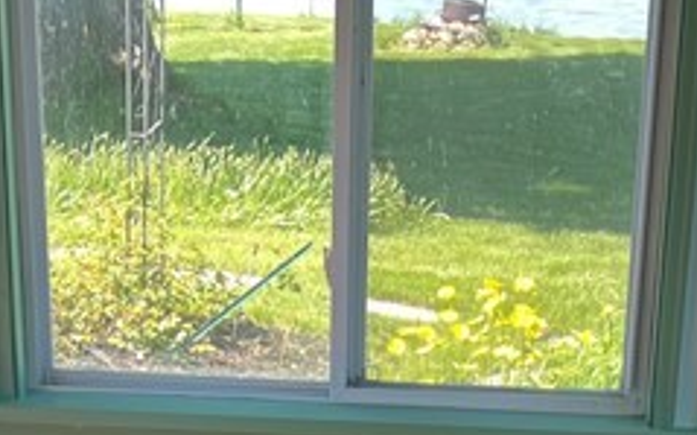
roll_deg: -3.3
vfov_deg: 9.8
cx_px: 455
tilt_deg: -29.0
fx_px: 2240
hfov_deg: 17.6
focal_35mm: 118
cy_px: 1019
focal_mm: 5.7
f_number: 1.5
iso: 32
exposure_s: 1/121
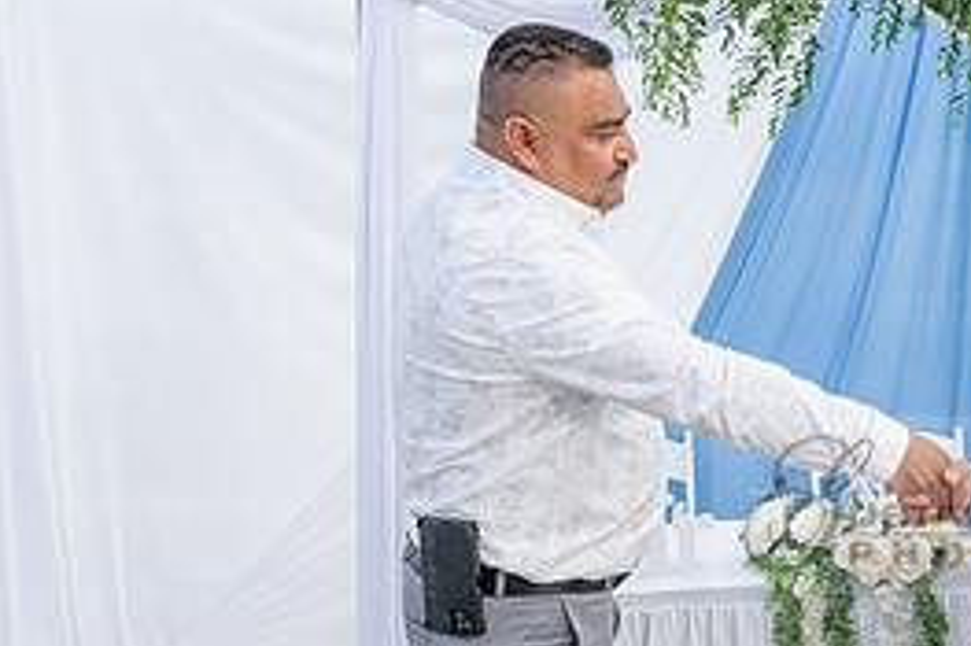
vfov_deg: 21.0
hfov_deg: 28.8
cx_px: 1034
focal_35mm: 64
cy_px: 504
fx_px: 1725
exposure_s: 1/125
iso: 200
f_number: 8
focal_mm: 29
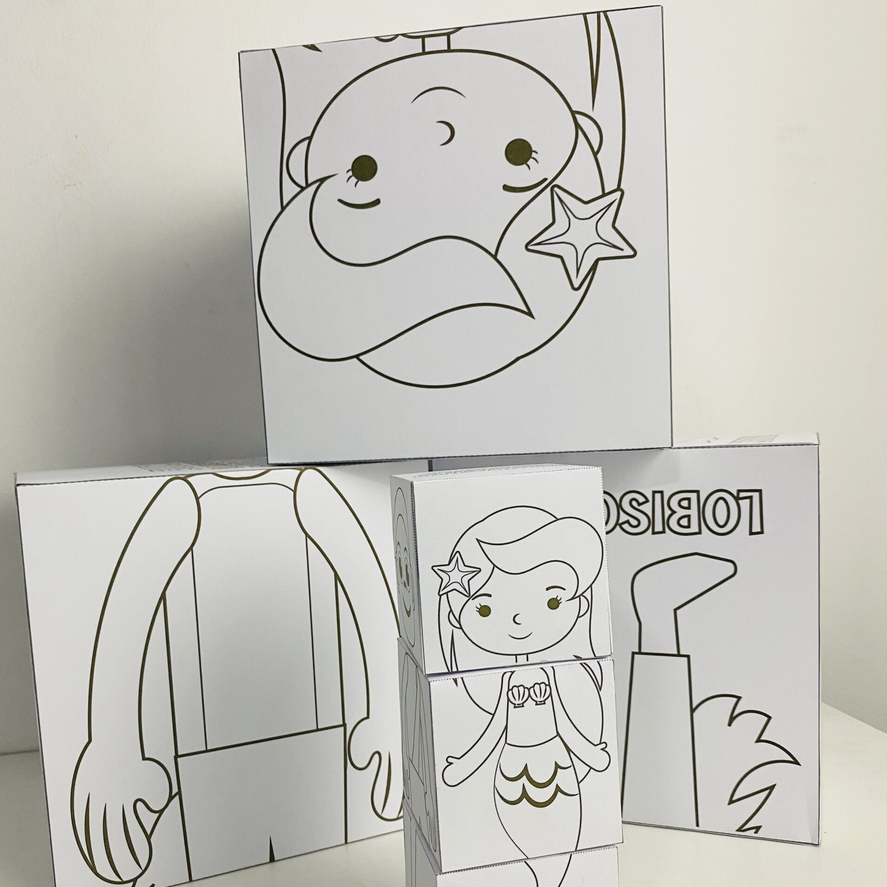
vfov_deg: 52.2
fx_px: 899
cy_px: 528
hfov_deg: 52.5
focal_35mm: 31
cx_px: 440
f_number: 1.8
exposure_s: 1/60
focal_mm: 4.25
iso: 80
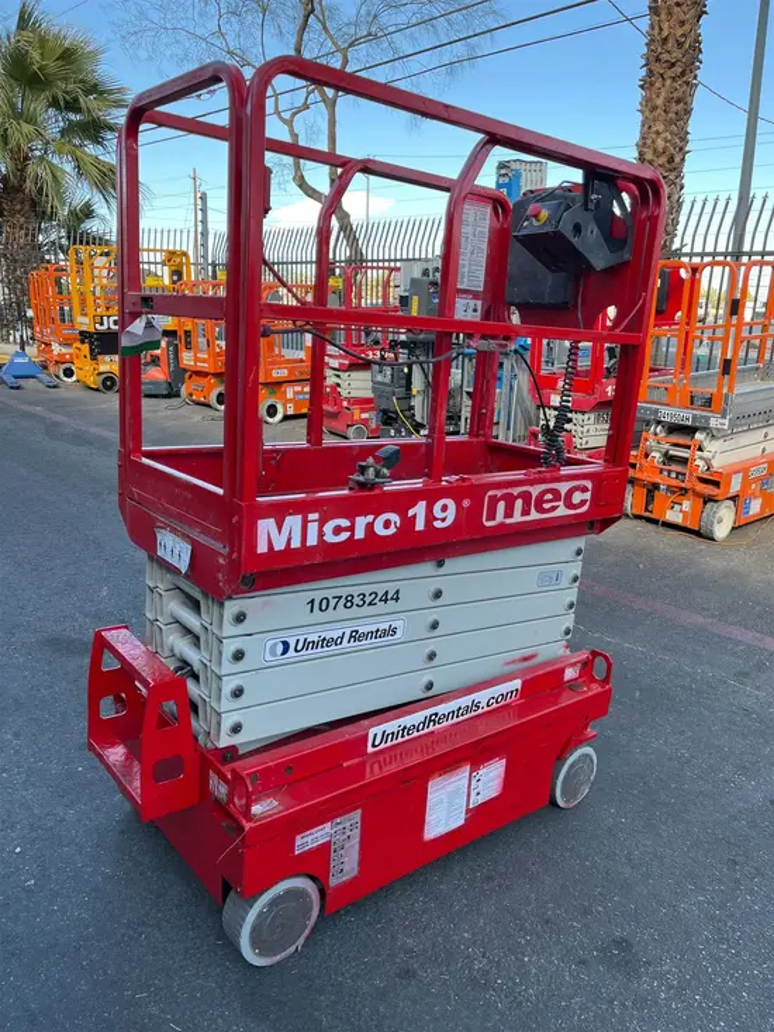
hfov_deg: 53.1
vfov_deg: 67.3
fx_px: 775
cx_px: 387
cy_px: 516
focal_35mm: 26
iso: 50
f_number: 1.6
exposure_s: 1/435
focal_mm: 5.1
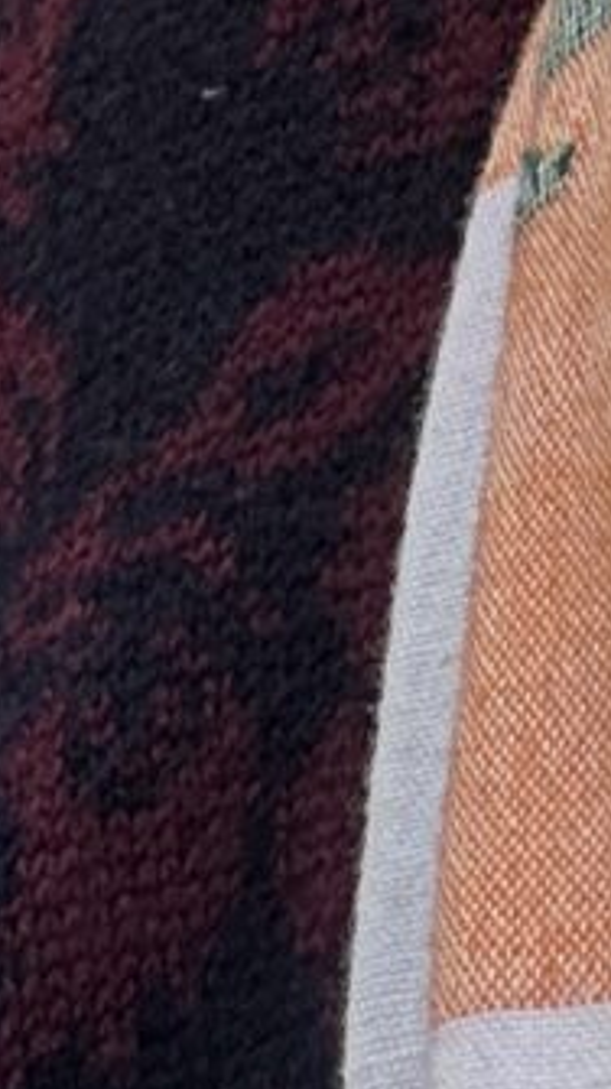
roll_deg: -0.8
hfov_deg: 1.8
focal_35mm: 642
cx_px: 3042
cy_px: -2688
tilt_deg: -6.2
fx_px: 18524
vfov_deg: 3.3
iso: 32
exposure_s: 1/382
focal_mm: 9
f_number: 2.8
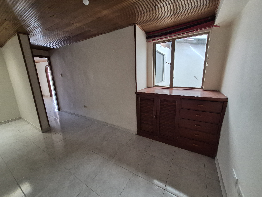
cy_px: 98
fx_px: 98
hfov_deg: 106.2
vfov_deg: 89.9
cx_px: 131
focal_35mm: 13
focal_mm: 1.74
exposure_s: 1/100
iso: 640
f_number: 2.2
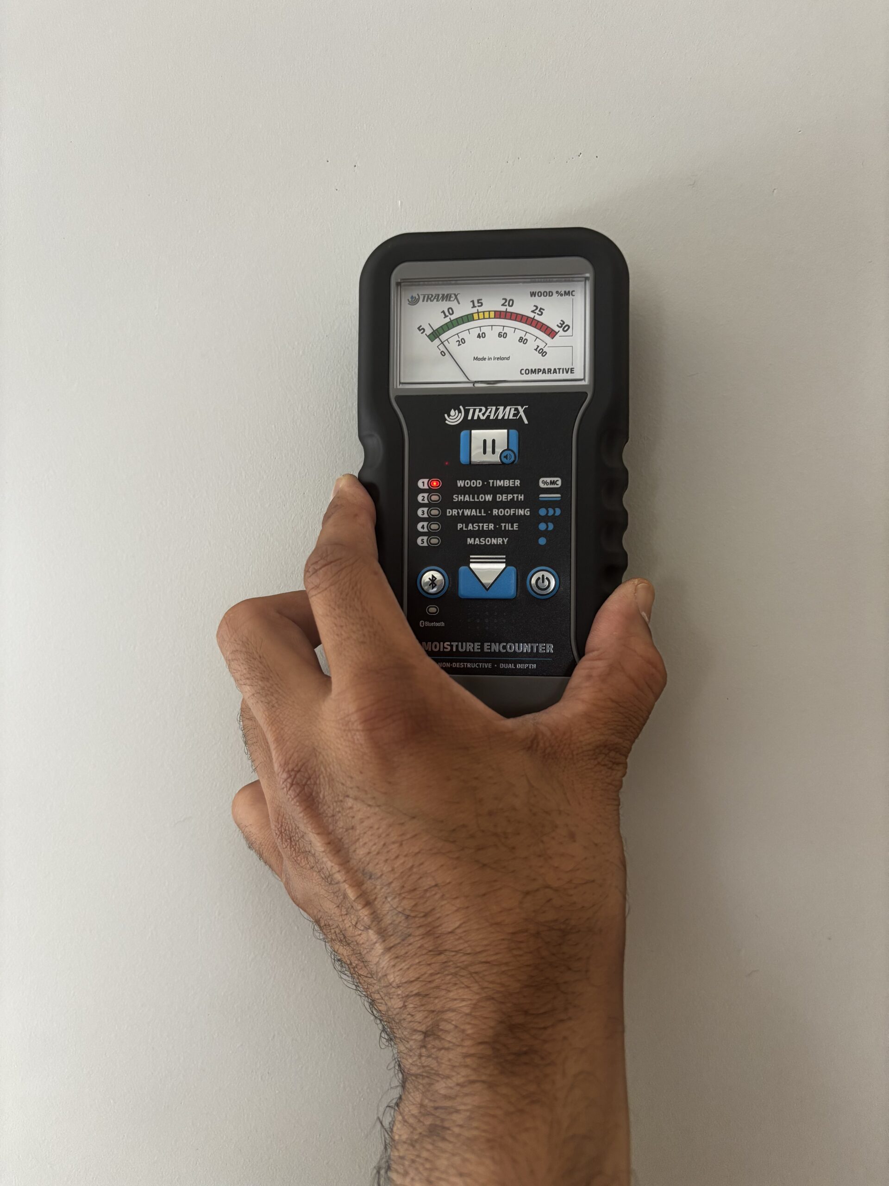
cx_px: 444
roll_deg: +1.0
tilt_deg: +4.2
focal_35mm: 26
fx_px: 890
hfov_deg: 53.1
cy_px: 593
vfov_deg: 67.3
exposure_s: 1/112
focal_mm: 5.96
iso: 125
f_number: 1.6
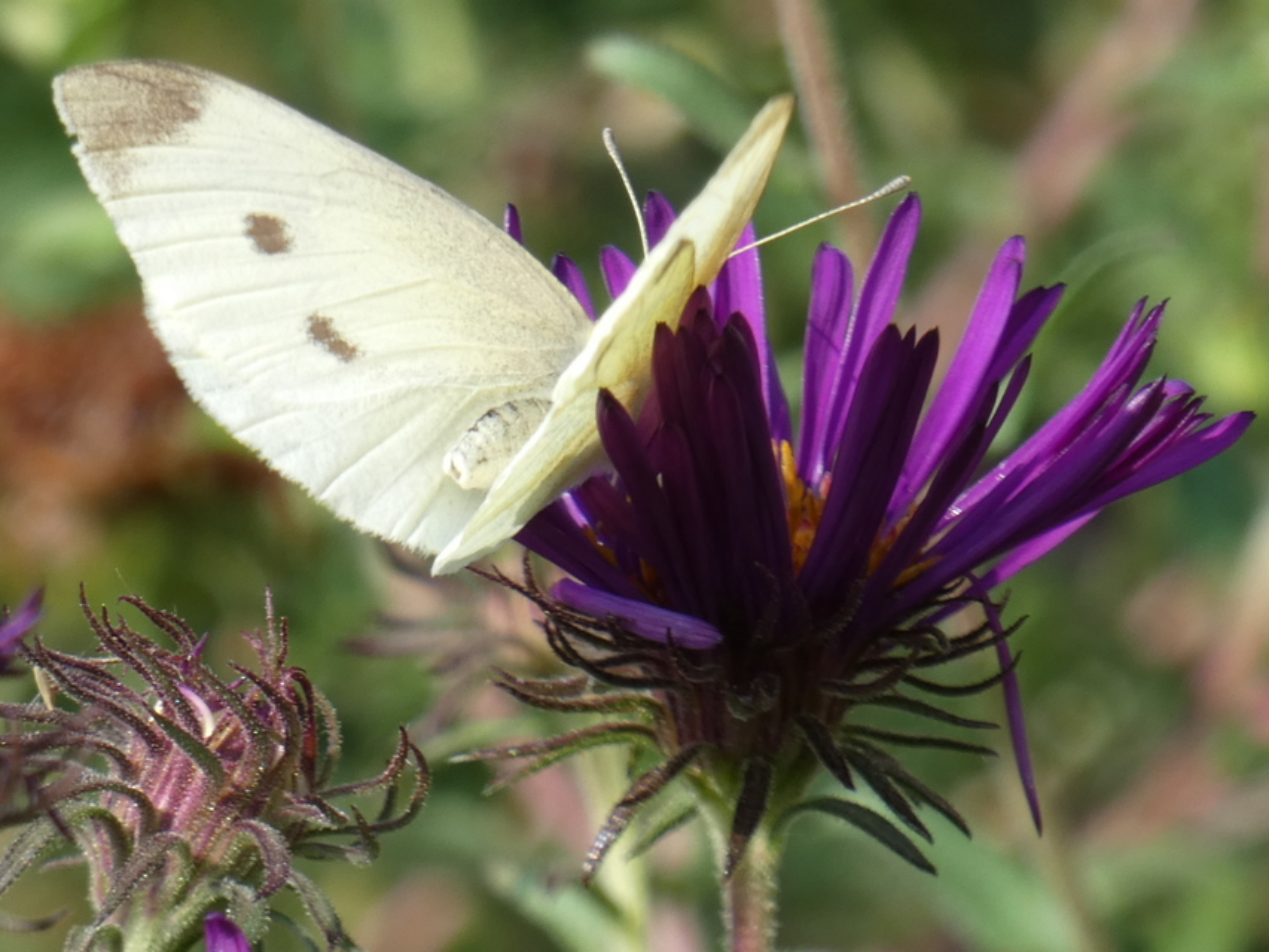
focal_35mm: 515
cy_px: 476
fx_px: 18882
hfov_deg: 3.8
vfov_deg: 2.9
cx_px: 634
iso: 80
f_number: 5.6
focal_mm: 92.3
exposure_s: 1/125
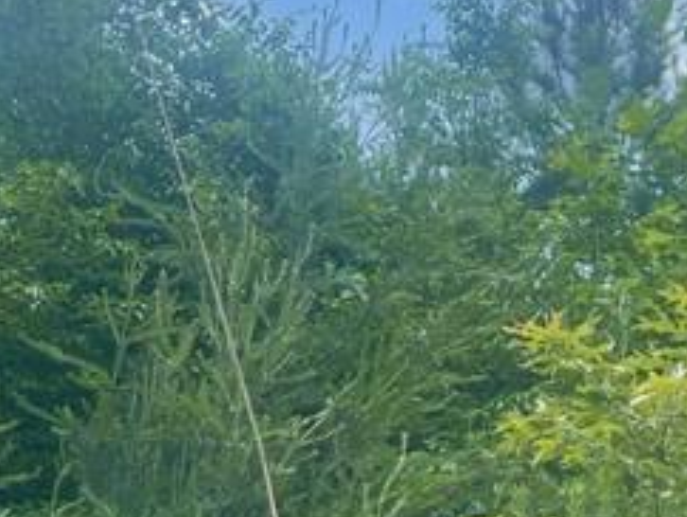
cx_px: 153
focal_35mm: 110
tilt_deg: +8.0
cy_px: 395
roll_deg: -2.2
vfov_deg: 13.4
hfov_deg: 17.7
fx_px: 2185
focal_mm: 5.1
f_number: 1.6
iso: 32
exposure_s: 1/1387
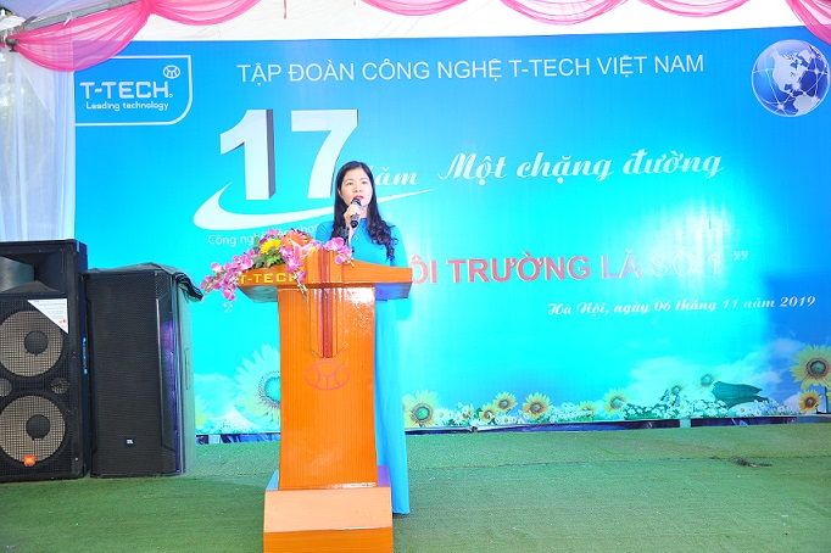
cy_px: 276
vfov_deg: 37.8
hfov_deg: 54.5
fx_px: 807
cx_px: 416
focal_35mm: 35
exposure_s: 1/50
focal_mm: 35
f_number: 4
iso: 1000
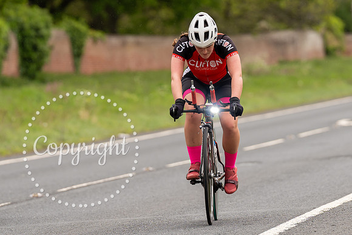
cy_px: 52
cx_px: 189
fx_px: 3725
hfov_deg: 5.4
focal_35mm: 381
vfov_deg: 3.6
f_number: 3.5
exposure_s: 1/1000
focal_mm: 194
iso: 200
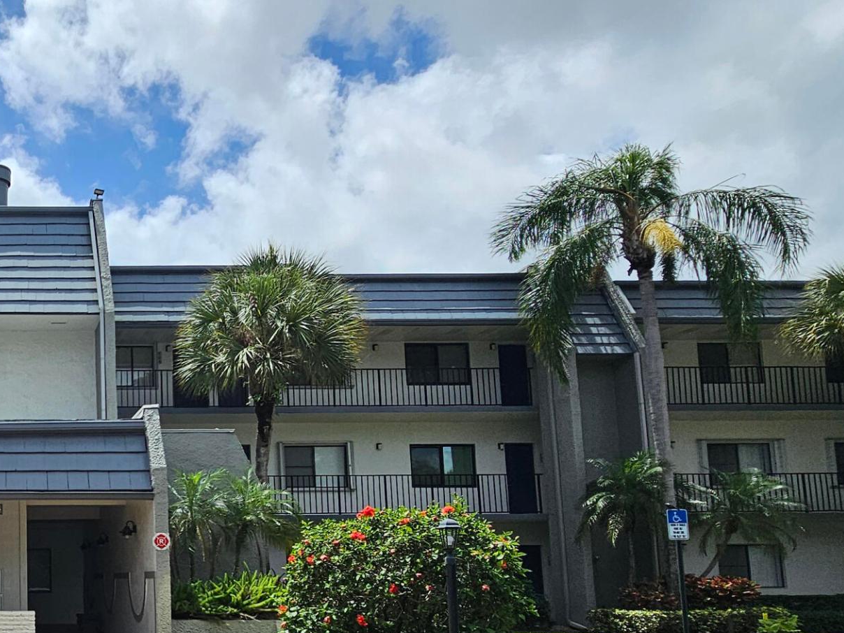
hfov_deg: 47.8
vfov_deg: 43.5
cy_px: 497
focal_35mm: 31
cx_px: -8
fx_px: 756
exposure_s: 1/3246
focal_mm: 2.2
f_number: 2.2
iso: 50
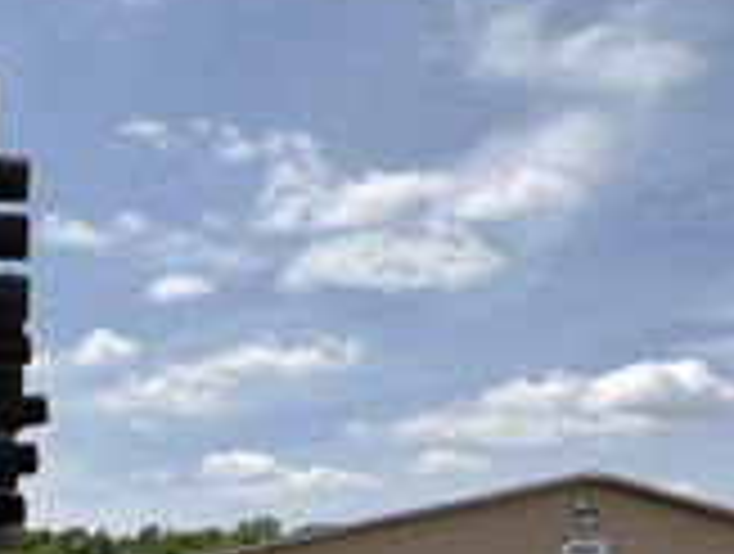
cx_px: -14
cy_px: 644
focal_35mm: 71
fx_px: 1509
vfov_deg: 19.7
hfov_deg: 25.8
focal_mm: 3
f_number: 1.8
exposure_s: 1/2801
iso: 25
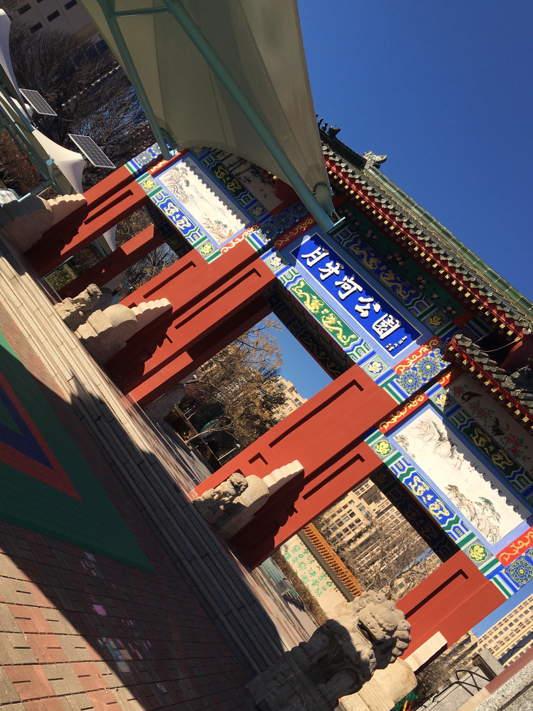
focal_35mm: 32
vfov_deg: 56.8
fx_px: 657
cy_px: 385
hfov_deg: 44.1
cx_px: 248
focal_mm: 4.15
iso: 25
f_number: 2.2
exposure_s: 1/1748
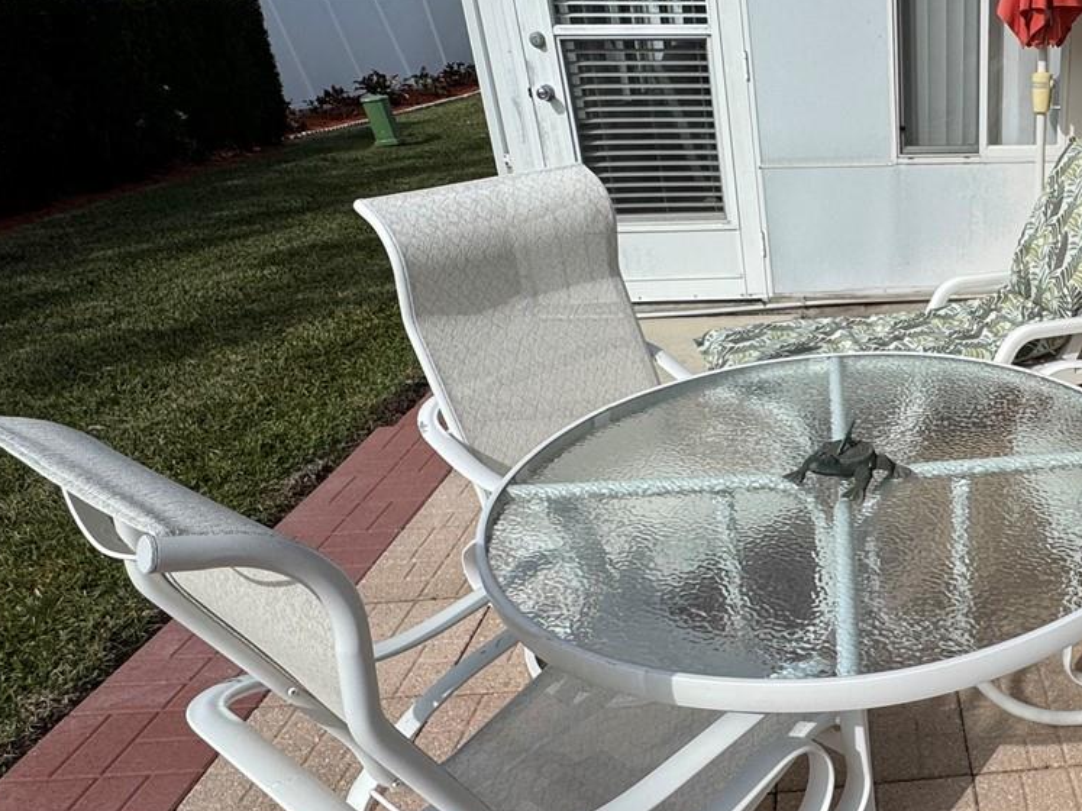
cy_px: 466
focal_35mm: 30
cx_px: 956
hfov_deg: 53.2
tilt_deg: -27.0
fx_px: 938
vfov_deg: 46.6
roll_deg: -0.3
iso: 40
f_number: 2.2
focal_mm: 2.22
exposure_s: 1/3906
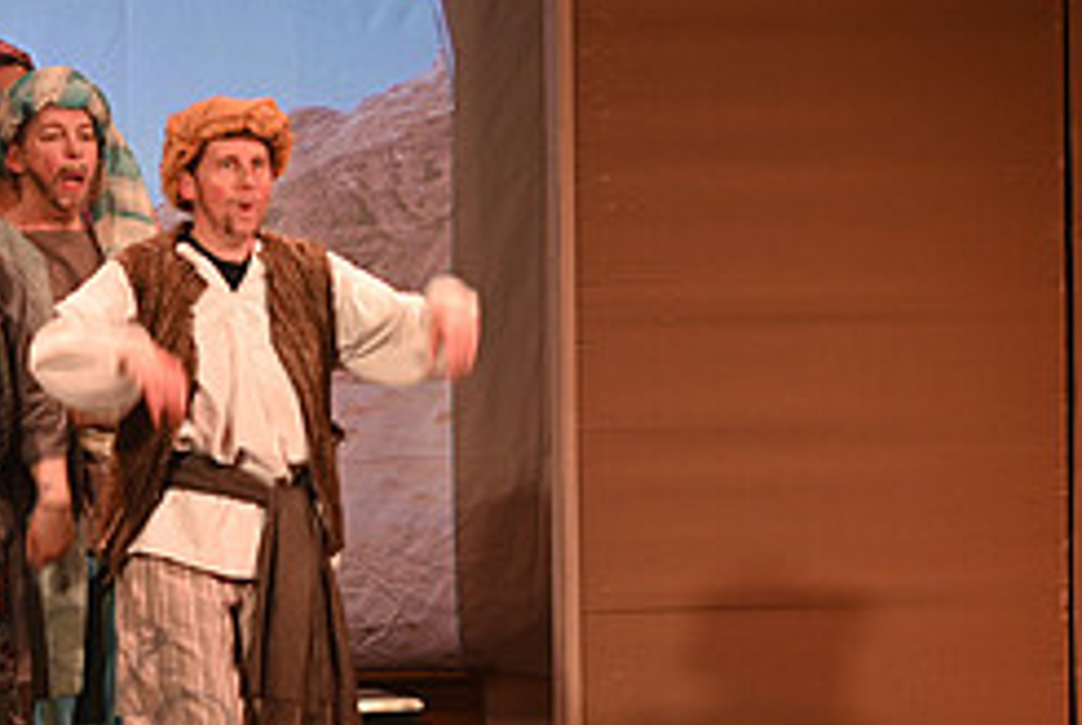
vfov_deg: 5.7
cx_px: -124
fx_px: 7252
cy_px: 475
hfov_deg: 8.5
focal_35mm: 241
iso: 640
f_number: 2.8
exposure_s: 1/80
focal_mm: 102
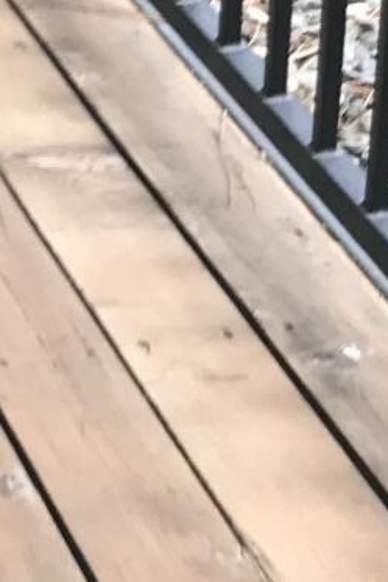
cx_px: -628
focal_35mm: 156
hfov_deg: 8.0
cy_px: -281
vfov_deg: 12.5
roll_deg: +6.2
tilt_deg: -20.0
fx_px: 2519
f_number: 1.8
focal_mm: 3.99
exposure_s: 1/60
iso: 25
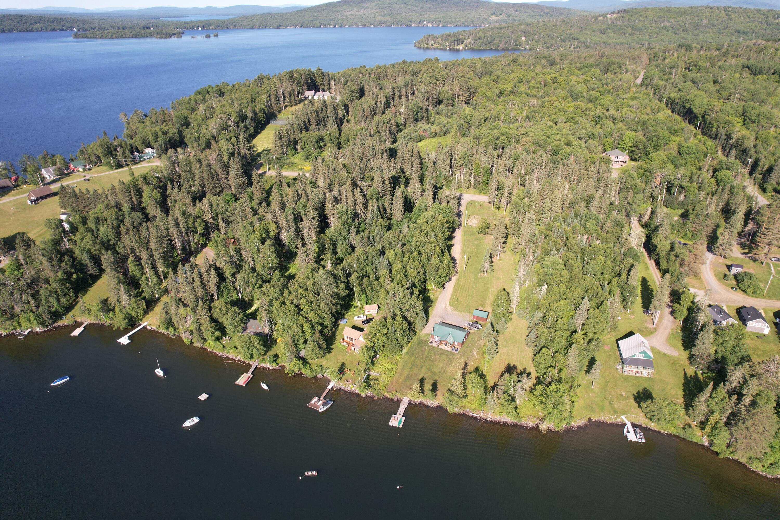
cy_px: 260
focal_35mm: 22
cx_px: 390
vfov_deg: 57.2
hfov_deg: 78.6
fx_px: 477
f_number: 2.8
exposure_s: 1/800
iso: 100
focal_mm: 8.38
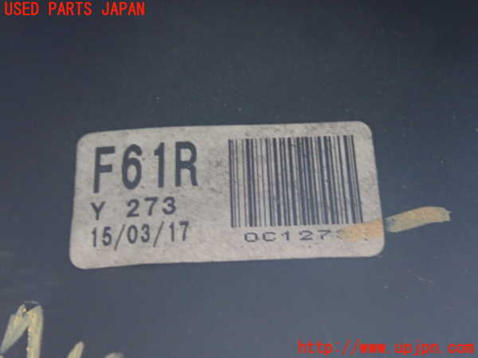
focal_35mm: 19
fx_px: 262
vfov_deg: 68.7
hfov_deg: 84.7
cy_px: 179
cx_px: 239
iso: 800
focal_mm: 3.33
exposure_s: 1/25
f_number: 3.6
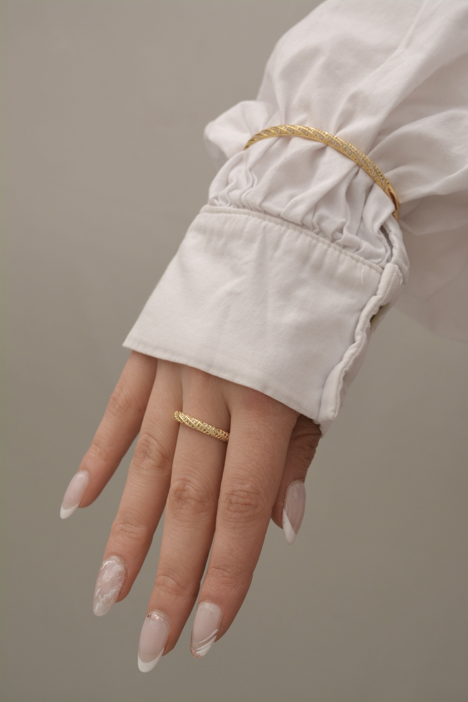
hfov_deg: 18.9
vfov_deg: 28.1
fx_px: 1404
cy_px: 351
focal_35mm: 72
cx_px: 234
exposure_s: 1/400
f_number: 10
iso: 500
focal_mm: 48
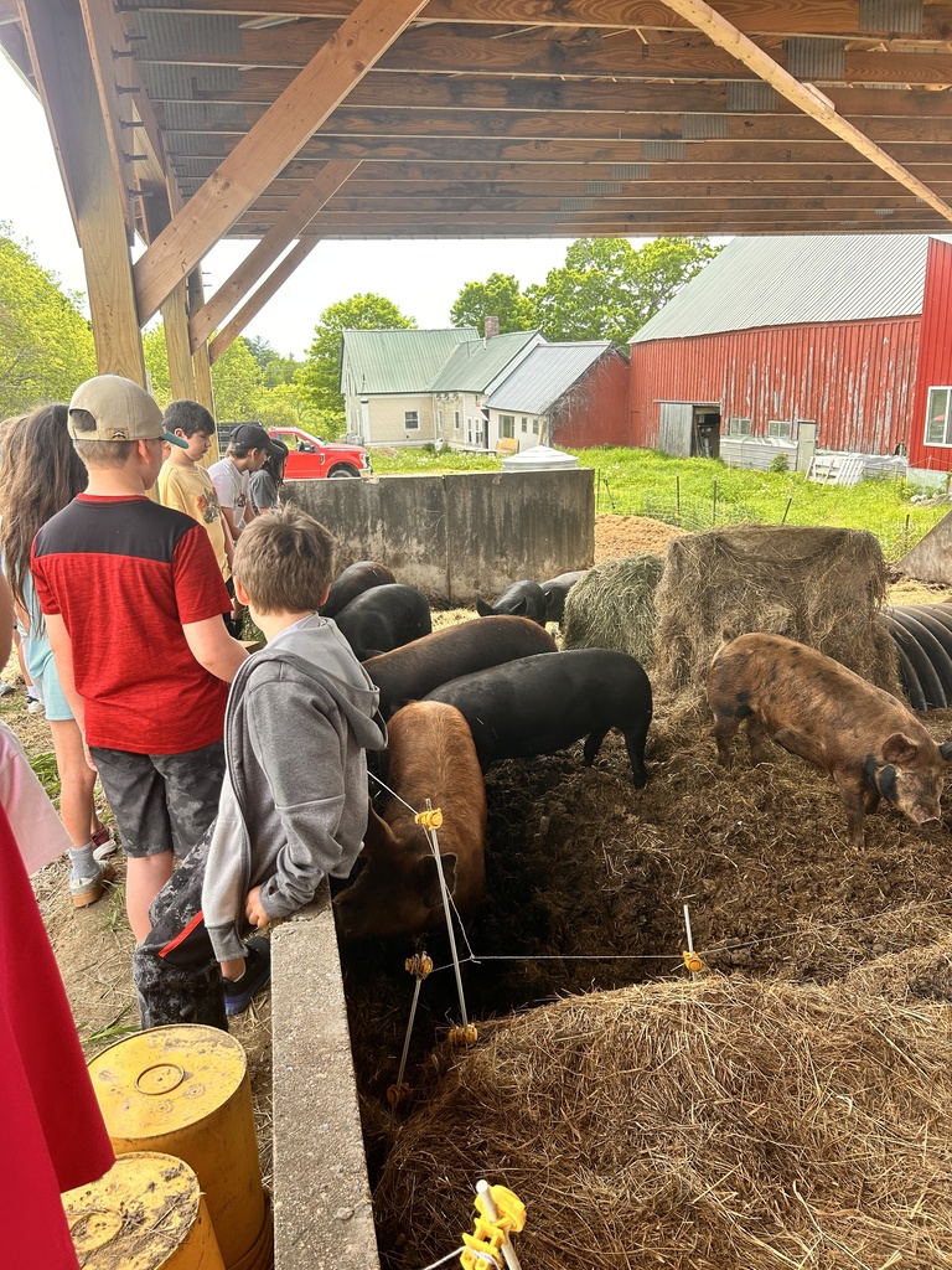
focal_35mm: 26
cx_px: 476
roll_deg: +2.2
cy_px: 635
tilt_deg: -15.2
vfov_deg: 67.3
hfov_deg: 53.1
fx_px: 953
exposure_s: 1/563
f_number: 1.5
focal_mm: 5.7
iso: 50
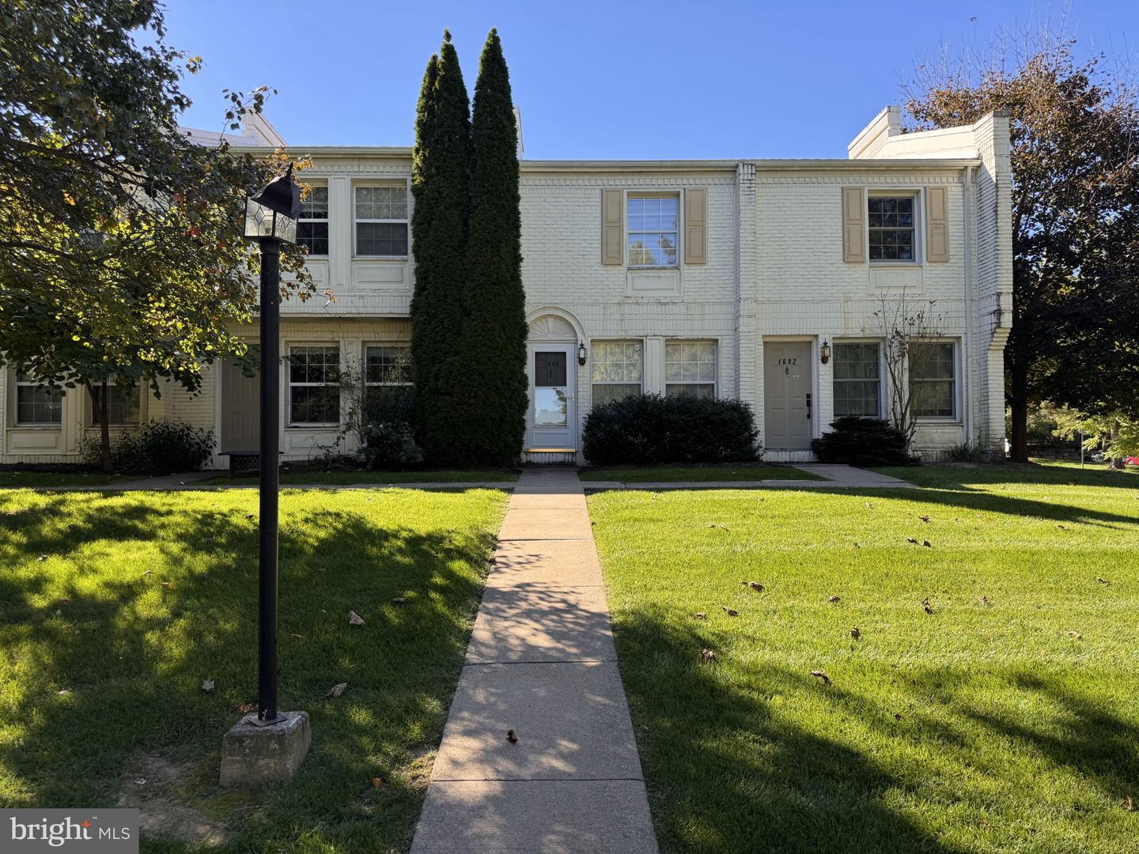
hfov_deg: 71.6
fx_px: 790
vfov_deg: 56.8
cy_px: 427
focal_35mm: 24
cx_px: 570
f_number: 1.78
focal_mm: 6.76
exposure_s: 1/952
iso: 80
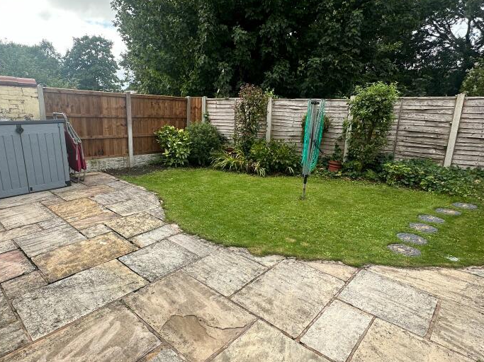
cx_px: 217
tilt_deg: -12.9
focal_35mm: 21
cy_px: 183
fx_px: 294
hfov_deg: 78.8
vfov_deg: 63.4
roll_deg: -0.9
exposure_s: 1/427
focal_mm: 2.22
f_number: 2.2
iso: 40
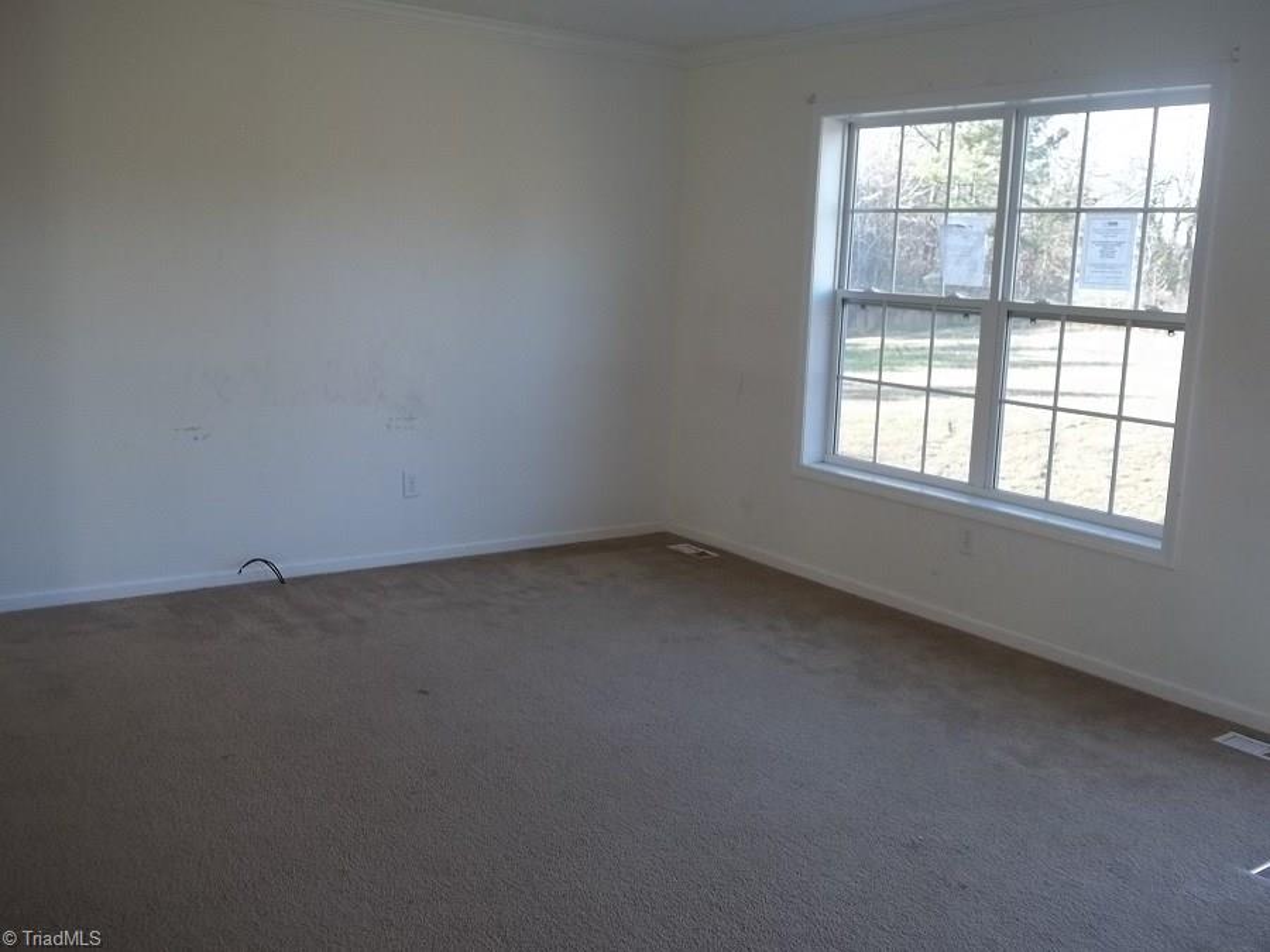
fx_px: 1174
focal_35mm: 32
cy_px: 476
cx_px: 635
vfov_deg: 44.2
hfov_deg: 56.8
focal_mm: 5.7
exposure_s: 1/40
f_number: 2.9
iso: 64
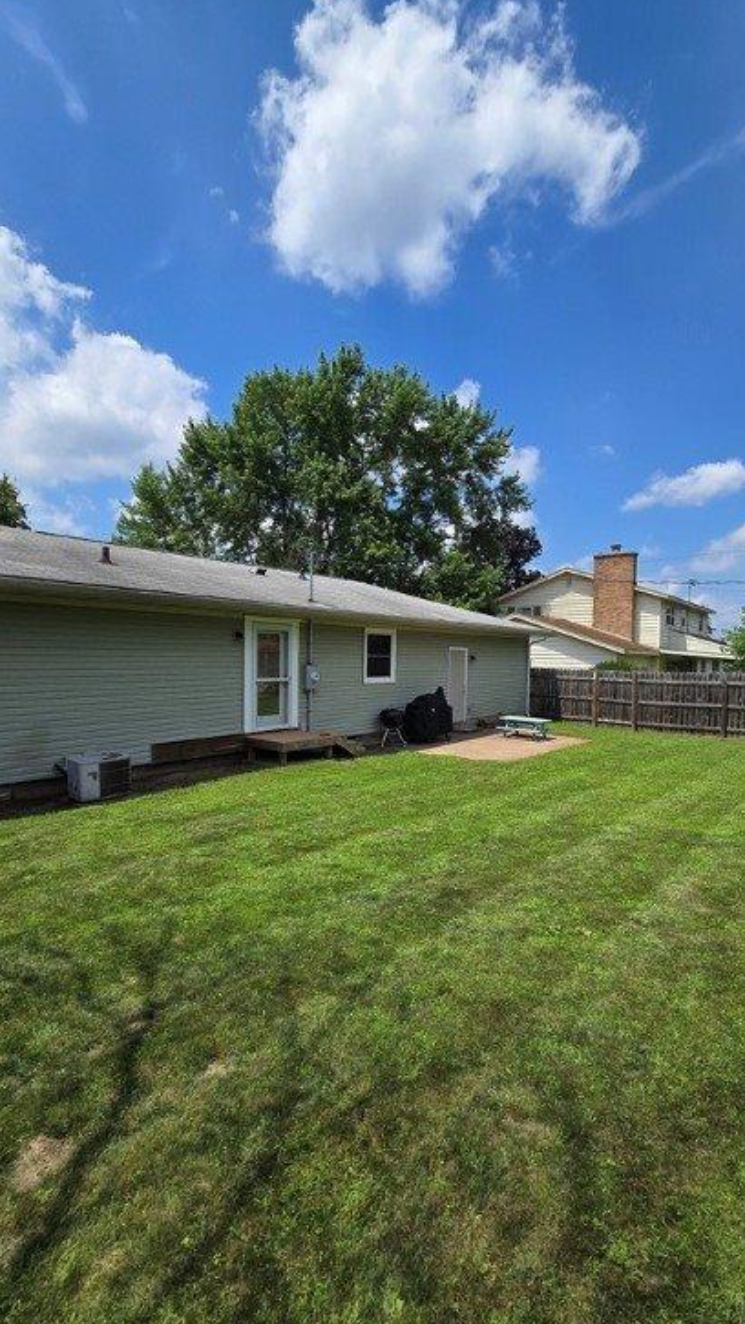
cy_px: 676
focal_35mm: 15
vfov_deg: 103.0
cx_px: 407
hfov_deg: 70.4
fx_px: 527
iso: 50
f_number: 2.2
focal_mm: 2.2
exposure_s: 1/3436
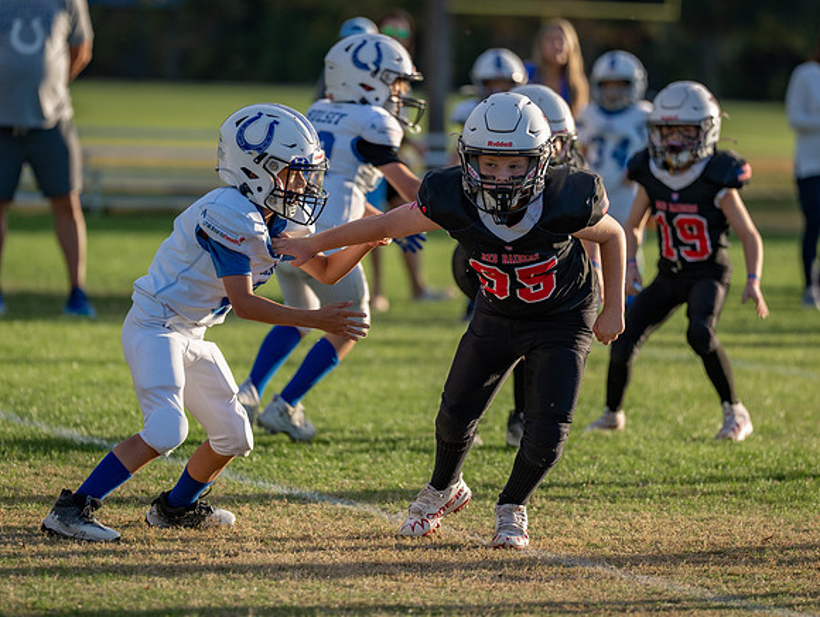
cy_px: 308
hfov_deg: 6.7
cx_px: 365
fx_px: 6974
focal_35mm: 294
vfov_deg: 5.1
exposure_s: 1/1250
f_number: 2.8
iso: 125
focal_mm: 200
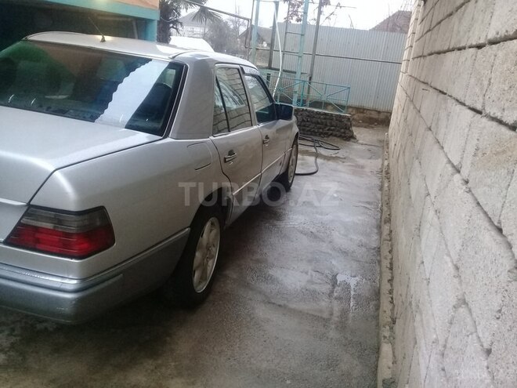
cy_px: 194
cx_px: 258
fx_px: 463
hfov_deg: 58.4
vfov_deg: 45.4
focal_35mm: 31
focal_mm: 3.3
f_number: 2.2
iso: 200
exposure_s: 1/20
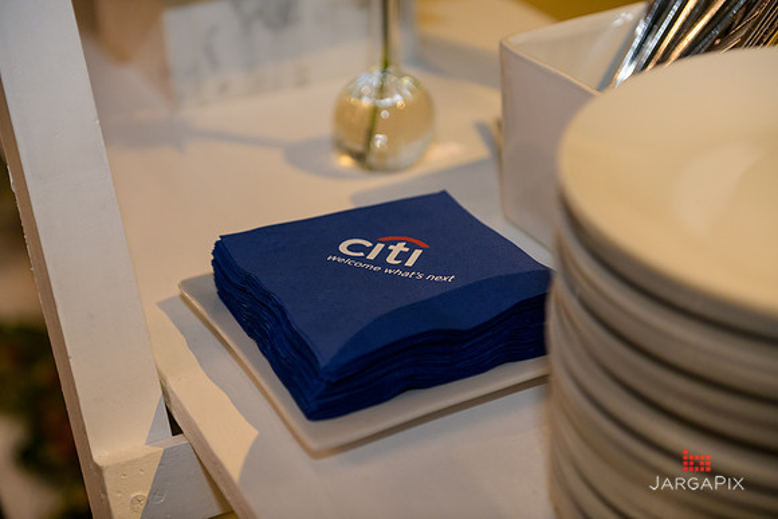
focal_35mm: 70
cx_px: 389
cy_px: 260
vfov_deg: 19.5
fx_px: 1513
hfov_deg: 28.8
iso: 1600
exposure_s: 1/125
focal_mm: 70
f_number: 3.2
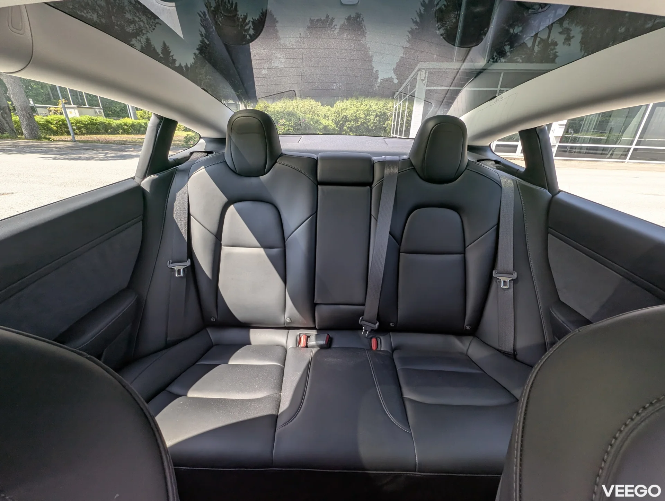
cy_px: 250
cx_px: 332
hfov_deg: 106.1
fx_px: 250
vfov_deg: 90.1
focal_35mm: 13
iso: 40
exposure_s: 1/208
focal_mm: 1.95
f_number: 2.2
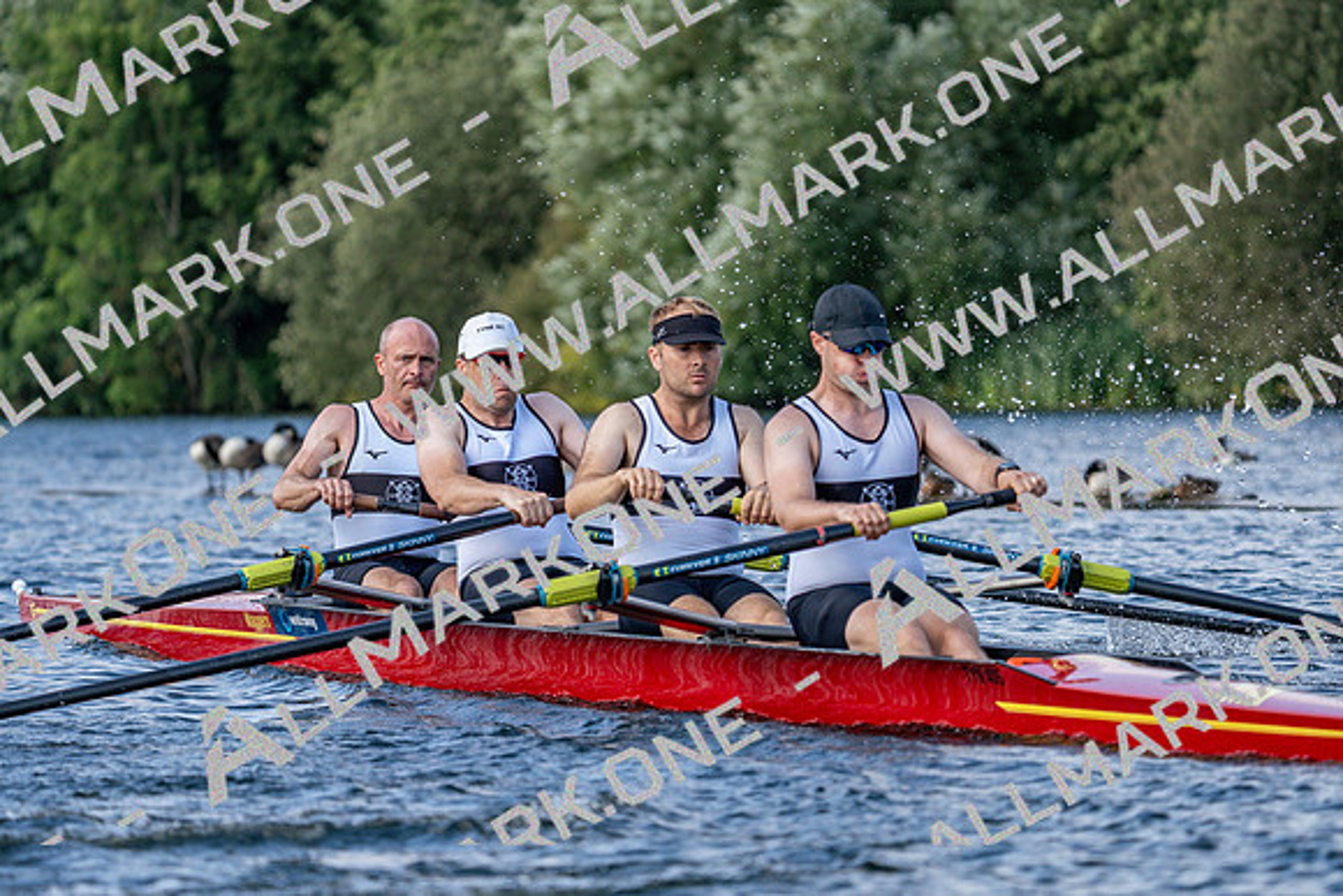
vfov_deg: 5.2
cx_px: 672
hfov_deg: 7.7
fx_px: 9925
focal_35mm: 266
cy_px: 448
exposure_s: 1/1600
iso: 400
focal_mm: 266
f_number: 5.6
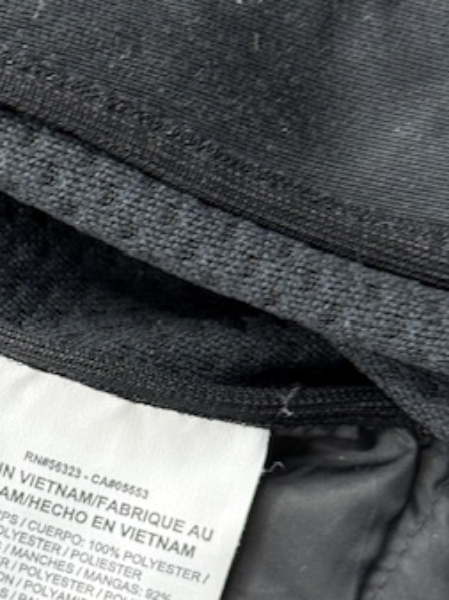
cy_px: 394
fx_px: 1576
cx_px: 87
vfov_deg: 21.5
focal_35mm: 91
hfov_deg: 16.1
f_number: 1.78
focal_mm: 6.76
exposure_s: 1/50
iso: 64
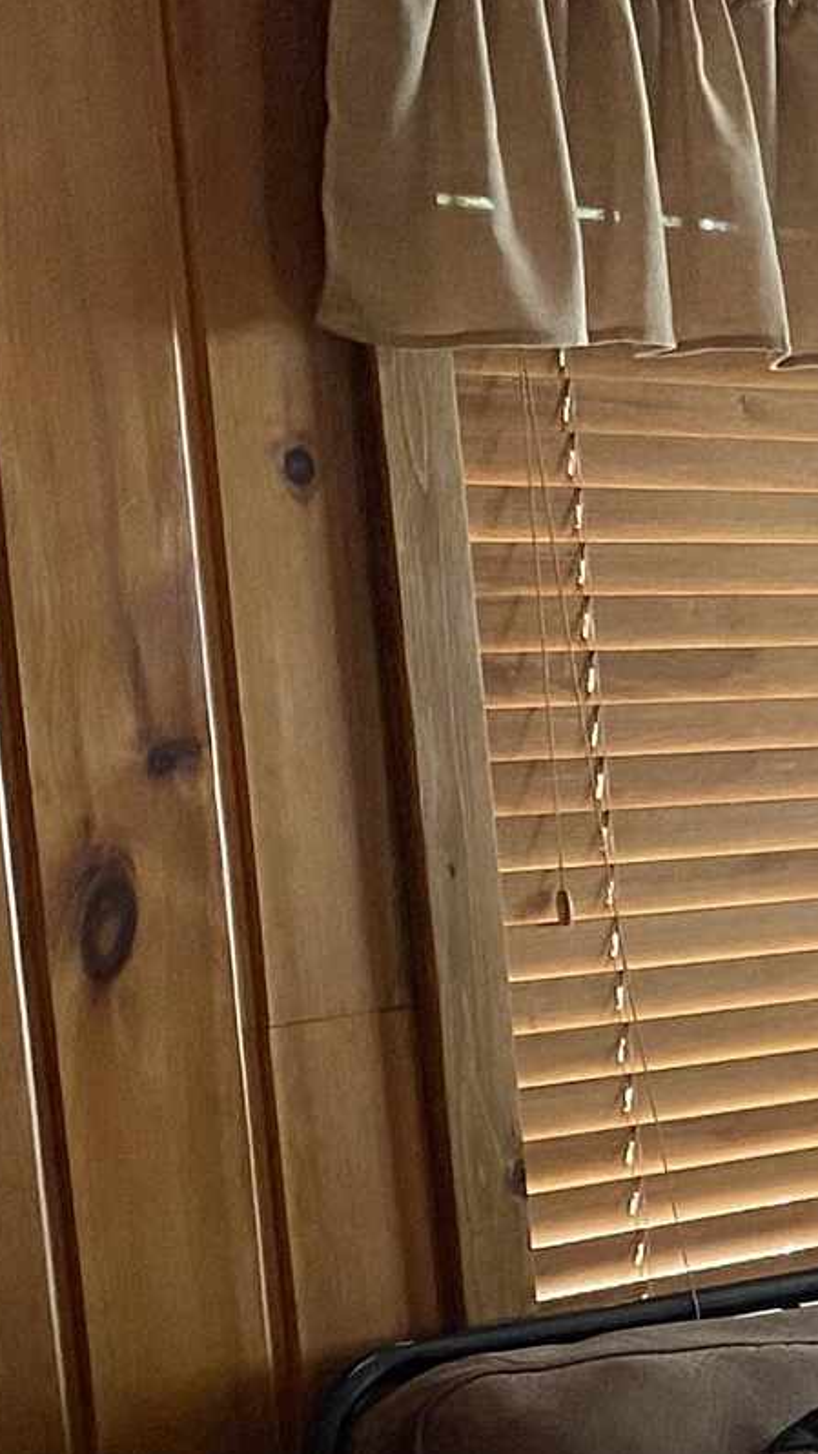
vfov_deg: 19.2
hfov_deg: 9.3
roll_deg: +0.4
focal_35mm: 109
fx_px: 4202
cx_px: 2305
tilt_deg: -11.0
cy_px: 1392
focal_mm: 4.25
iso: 100
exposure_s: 1/60
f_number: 1.8
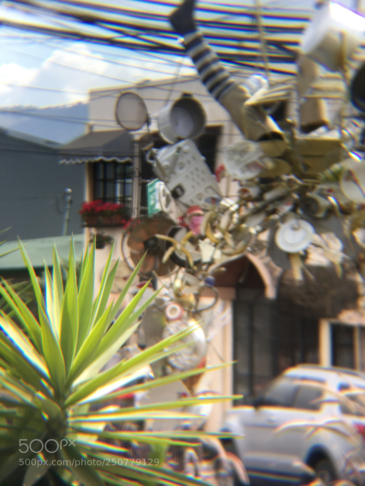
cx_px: 182
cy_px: 243
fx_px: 408
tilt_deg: +3.0
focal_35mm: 29
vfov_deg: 61.7
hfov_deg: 48.2
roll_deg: -2.6
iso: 25
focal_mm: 4.15
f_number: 2.2
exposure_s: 1/120
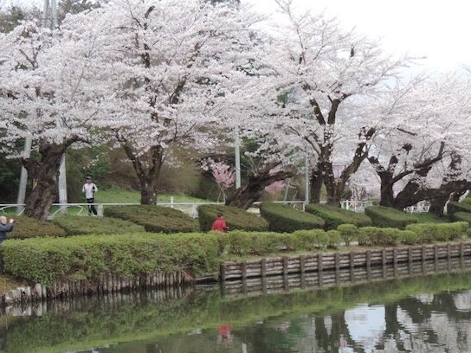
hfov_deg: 19.0
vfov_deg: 14.3
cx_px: 317
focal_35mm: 103
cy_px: 250
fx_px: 1401
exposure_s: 1/125
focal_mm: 12.4
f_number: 3.9
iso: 80
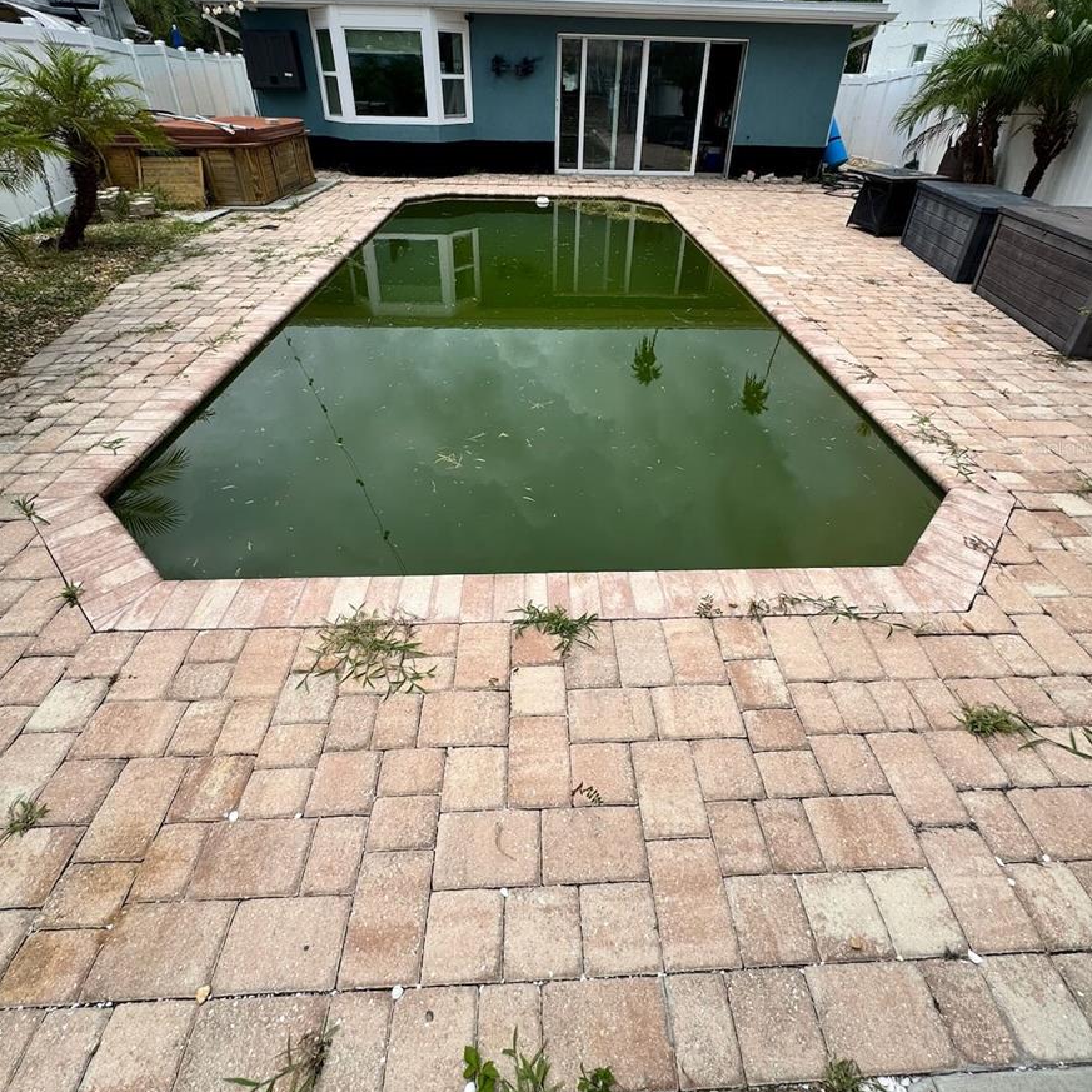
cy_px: 447
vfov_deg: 83.1
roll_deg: -0.6
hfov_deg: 84.0
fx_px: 607
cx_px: 558
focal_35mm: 17
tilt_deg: -31.8
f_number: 2.2
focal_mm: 2.22
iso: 50
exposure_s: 1/1346
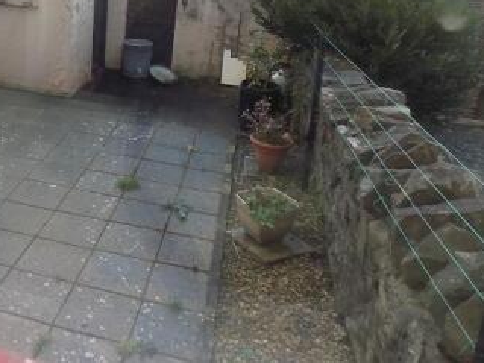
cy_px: 40
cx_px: 61
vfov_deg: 32.7
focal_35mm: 42
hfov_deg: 41.7
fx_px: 587
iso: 80
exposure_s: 1/40
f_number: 3.1
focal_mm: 4
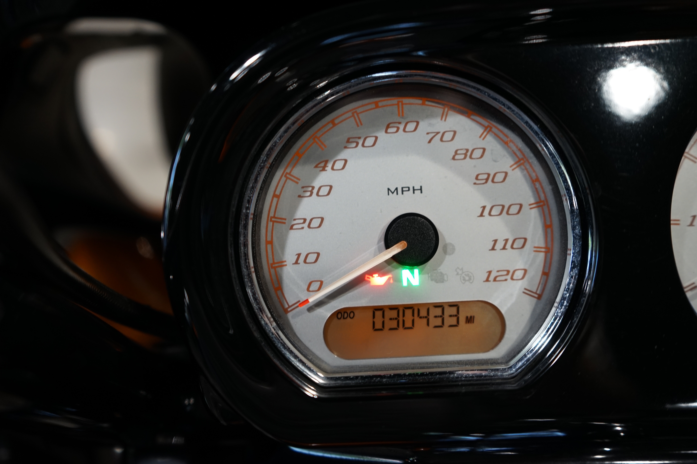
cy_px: 232
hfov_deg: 53.1
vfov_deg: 36.9
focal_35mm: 36
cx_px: 348
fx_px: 697
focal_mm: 36
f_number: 4
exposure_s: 1/60
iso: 640
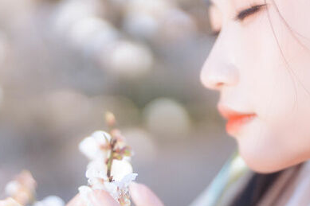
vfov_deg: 10.1
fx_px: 1162
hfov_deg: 15.2
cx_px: 136
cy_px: 163
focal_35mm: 135
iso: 100
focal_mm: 50
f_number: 1.2
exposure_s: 1/2500
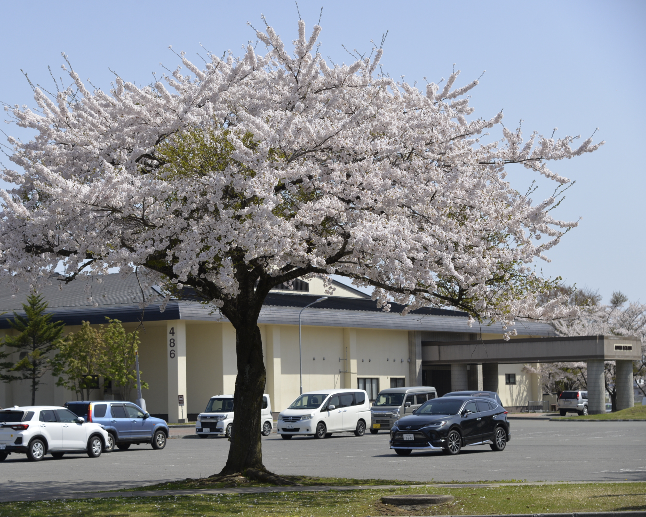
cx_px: 270
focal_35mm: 88
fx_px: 1683
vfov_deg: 17.5
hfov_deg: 21.7
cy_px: 259
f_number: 5
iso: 400
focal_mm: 78
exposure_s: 1/2000
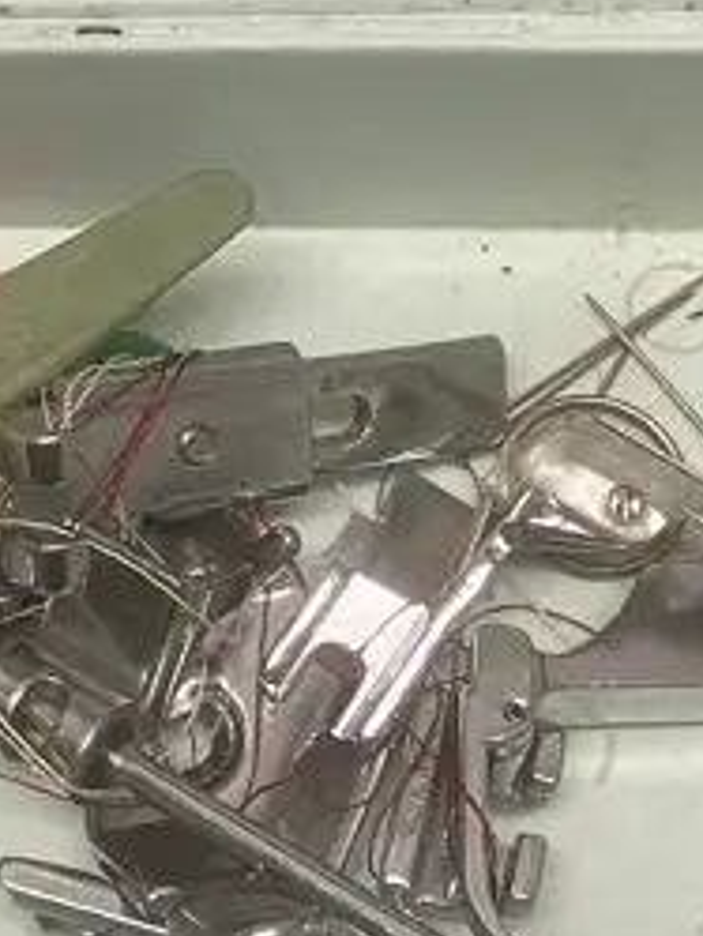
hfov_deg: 12.5
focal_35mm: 115
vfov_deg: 16.9
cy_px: 117
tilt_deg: -60.5
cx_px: -192
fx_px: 3111
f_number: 1.8
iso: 64
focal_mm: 3.99
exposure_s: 1/50
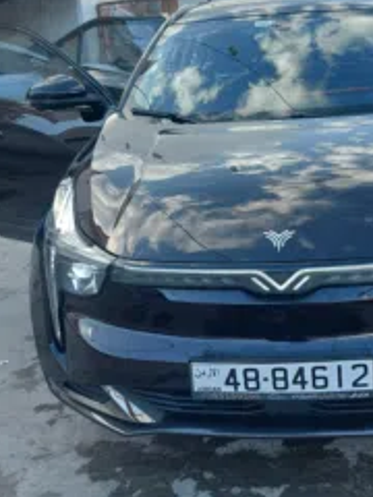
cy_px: 203
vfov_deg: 46.6
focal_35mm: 40
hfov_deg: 35.5
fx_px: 575
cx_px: 261
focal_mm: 5.23
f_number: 1.8
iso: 32
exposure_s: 1/120
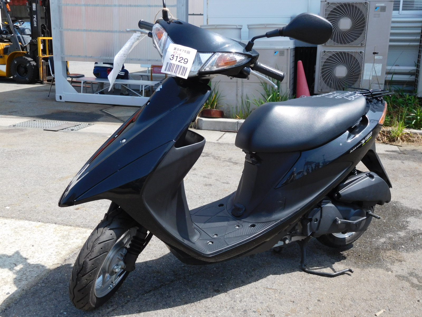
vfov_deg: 40.7
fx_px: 427
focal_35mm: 35
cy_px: 158
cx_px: 211
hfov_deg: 52.6
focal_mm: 6.2
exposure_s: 1/500
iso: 125
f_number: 3.8
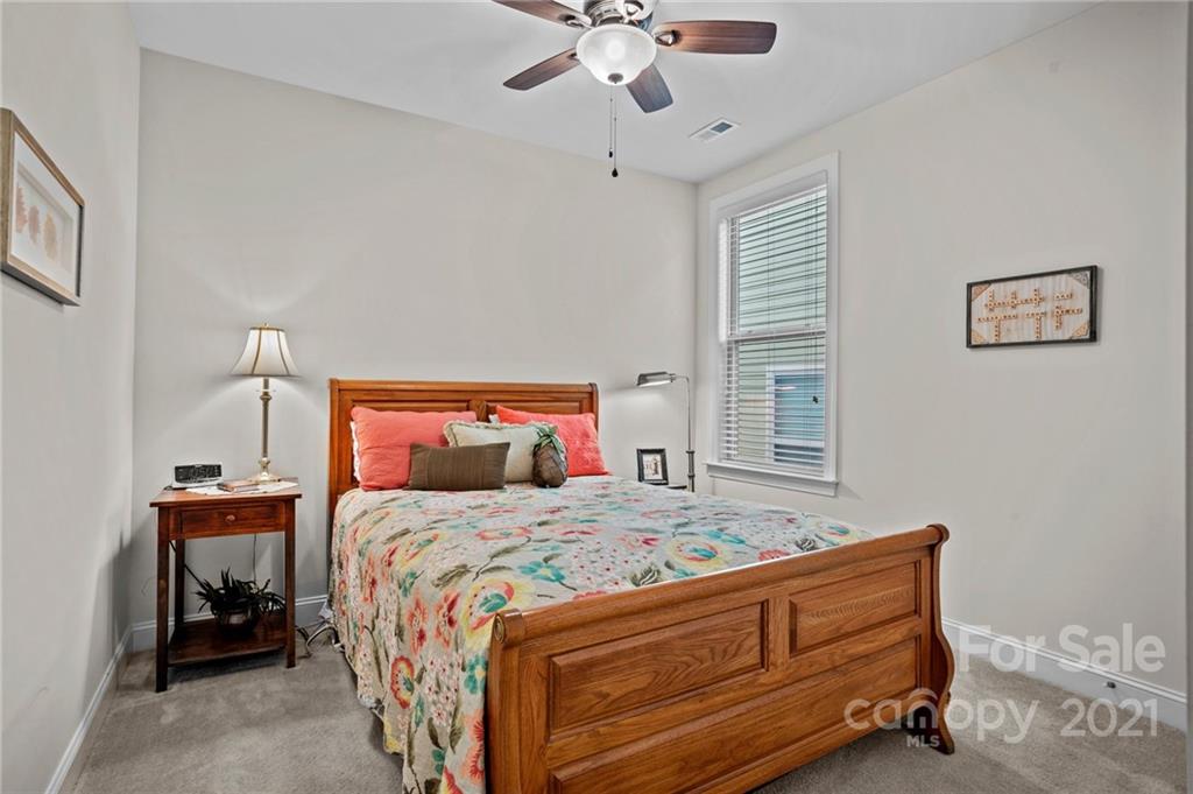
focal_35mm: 17
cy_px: 397
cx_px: 596
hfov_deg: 93.3
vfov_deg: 70.3
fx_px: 563
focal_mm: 17
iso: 100
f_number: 10
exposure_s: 5
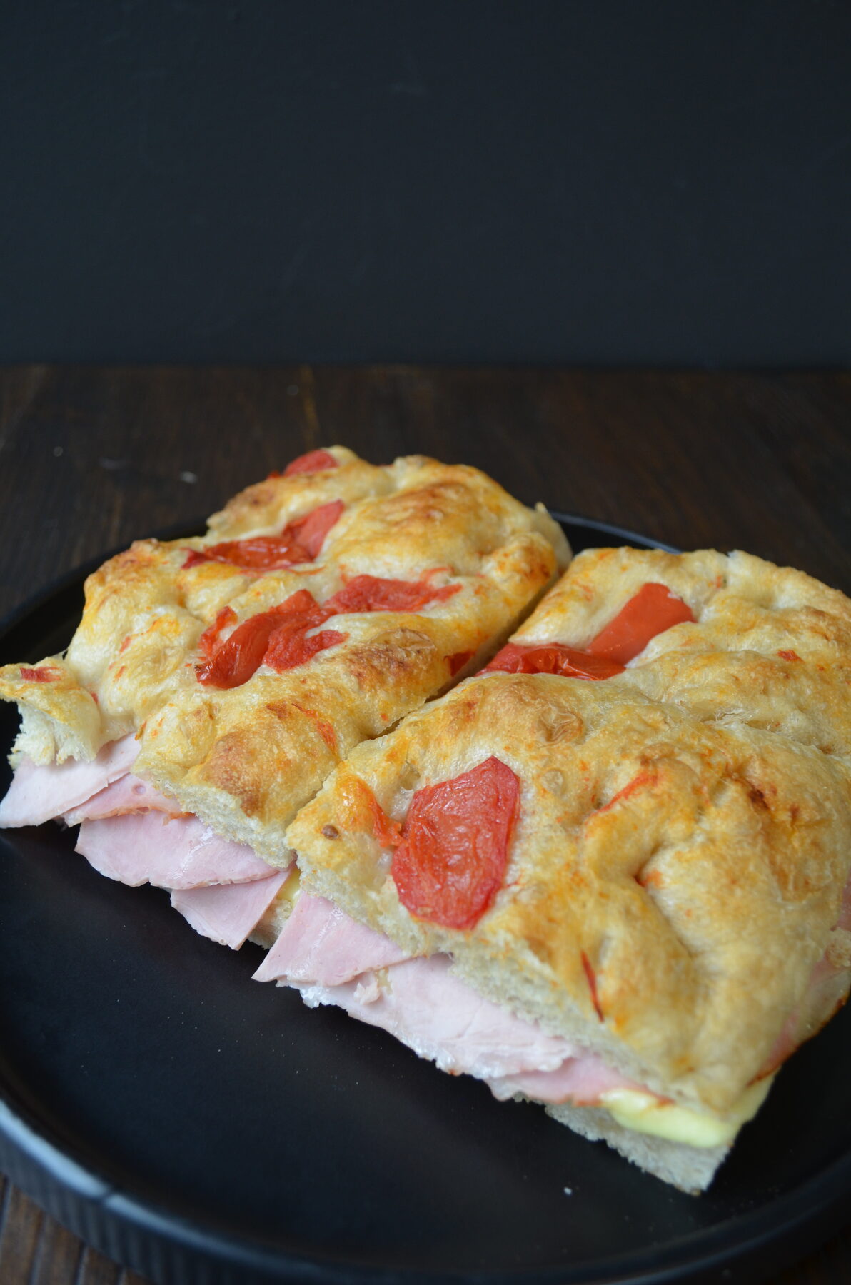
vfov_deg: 62.0
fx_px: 1069
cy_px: 642
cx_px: 426
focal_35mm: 30
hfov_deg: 43.4
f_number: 4.5
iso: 400
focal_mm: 20
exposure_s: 1/80
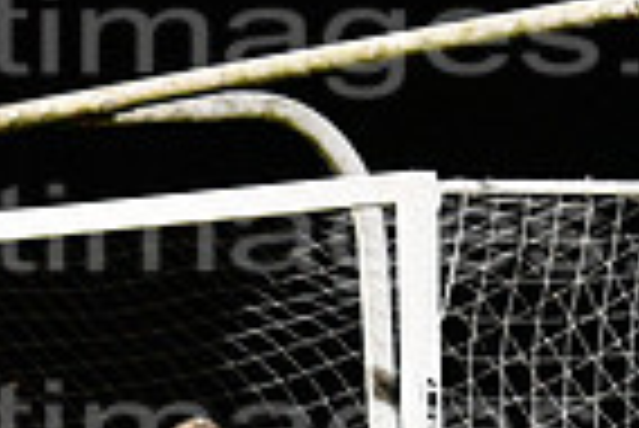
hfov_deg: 3.3
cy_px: 732
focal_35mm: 623
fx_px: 11069
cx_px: -18
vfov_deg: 2.2
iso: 8000
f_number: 3.2
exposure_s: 1/640
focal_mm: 102
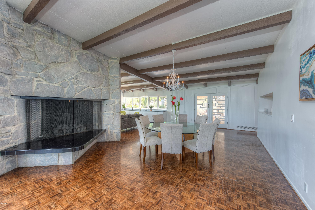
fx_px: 123
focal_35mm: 14
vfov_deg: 81.2
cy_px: 105
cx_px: 158
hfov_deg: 104.2
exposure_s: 1/40
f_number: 8
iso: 320
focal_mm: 14
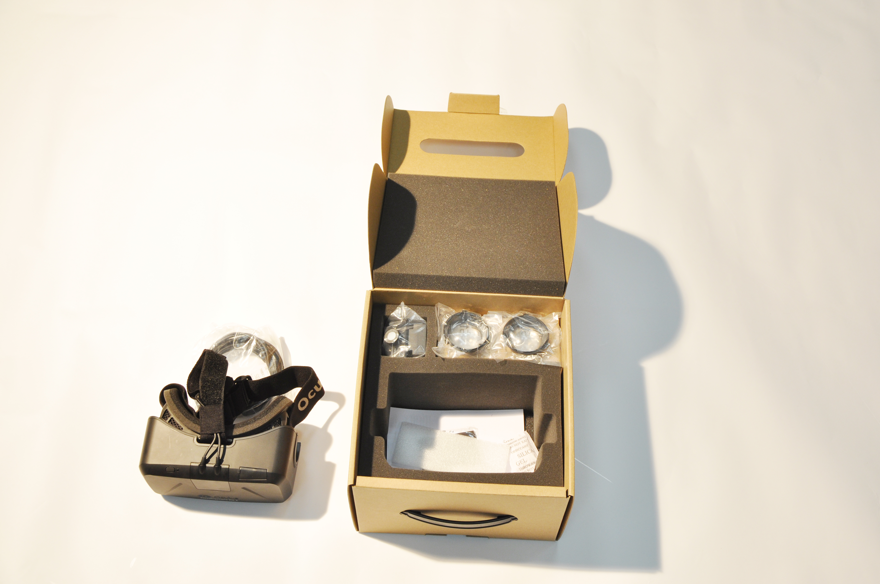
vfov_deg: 31.8
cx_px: 440
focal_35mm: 42
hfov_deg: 46.4
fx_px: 1025
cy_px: 292
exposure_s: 1/60
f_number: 6.3
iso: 400
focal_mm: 28
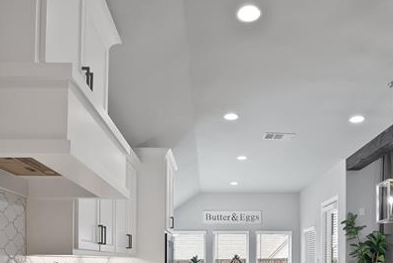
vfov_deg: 37.7
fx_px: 339
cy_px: 265
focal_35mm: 31
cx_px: 212
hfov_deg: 60.1
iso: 640
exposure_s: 1/10
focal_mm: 12
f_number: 9
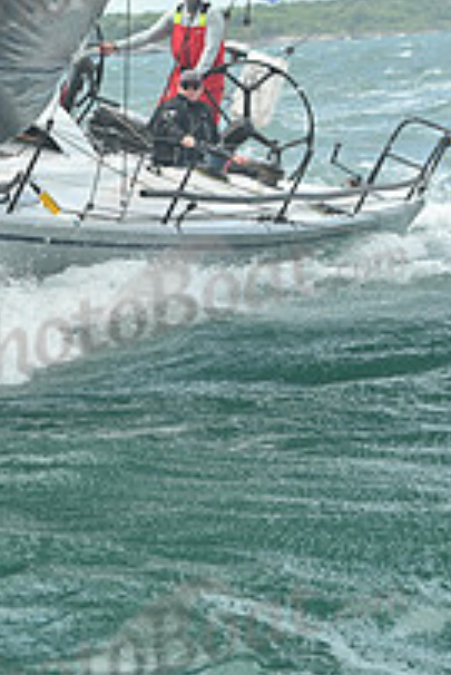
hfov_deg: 6.7
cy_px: 179
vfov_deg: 10.2
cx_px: -234
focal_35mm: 201
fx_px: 3770
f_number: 5
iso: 250
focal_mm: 70
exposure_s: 1/1250
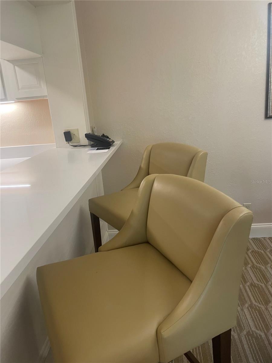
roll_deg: +4.9
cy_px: 182
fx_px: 272
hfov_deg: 53.1
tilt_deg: -13.3
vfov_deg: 67.3
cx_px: 136
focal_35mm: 26
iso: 100
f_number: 1.6
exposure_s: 1/60
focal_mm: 4.2
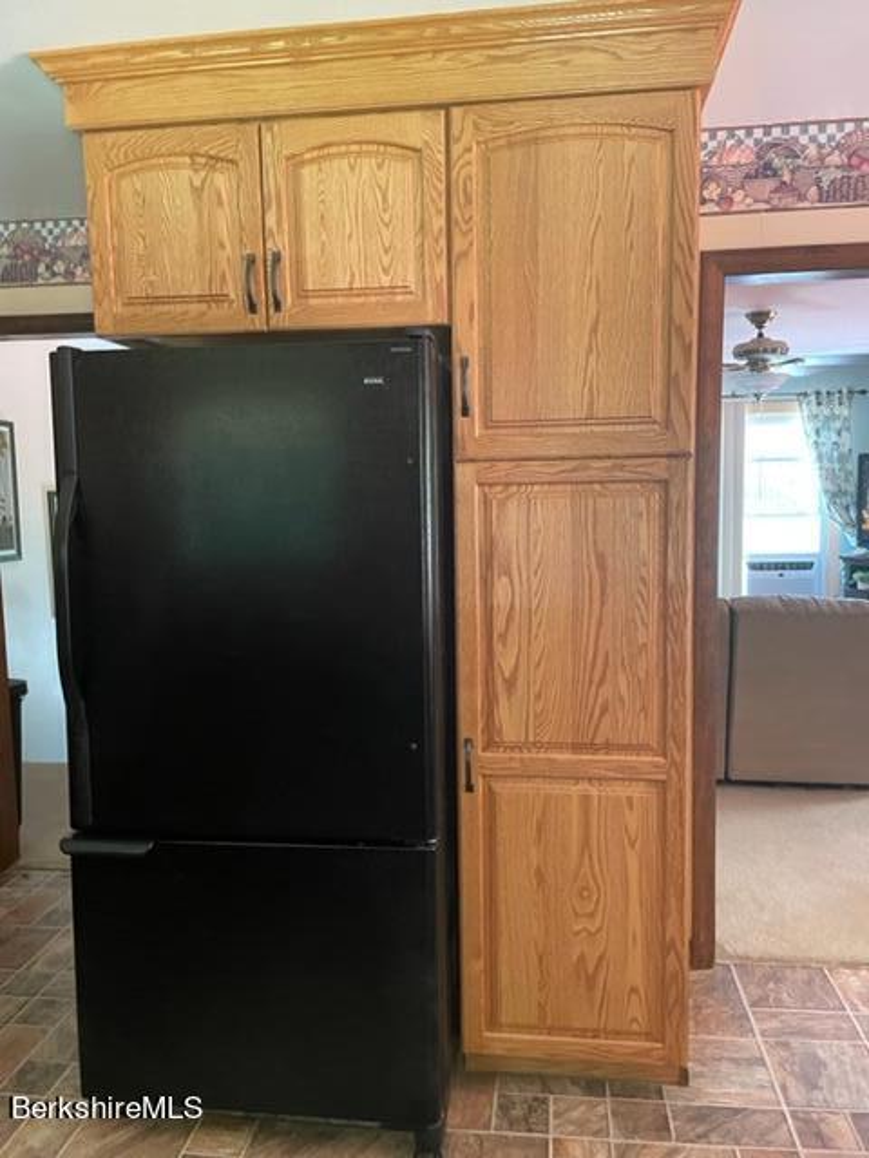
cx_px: 434
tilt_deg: -4.5
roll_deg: +1.6
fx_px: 870
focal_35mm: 26
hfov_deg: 53.1
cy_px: 579
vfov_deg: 67.3
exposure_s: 1/40
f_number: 1.6
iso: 500
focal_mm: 4.2
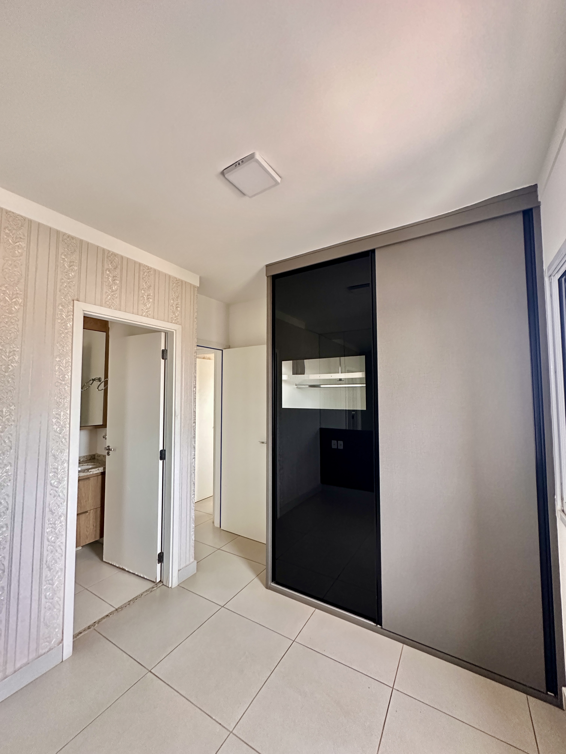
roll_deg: -0.1
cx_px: 283
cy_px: 377
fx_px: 305
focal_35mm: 14
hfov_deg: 85.7
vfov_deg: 102.1
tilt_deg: +3.4
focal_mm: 2.22
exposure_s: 1/60
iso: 1000
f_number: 2.2
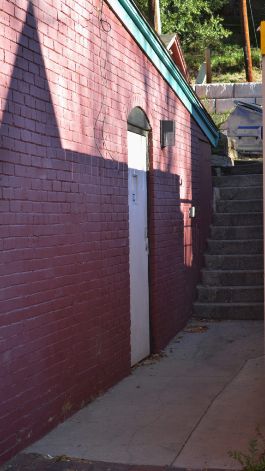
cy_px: 235
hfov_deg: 14.0
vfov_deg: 24.6
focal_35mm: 87
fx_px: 1081
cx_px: 122
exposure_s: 1/125
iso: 250
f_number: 5.6
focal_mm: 55
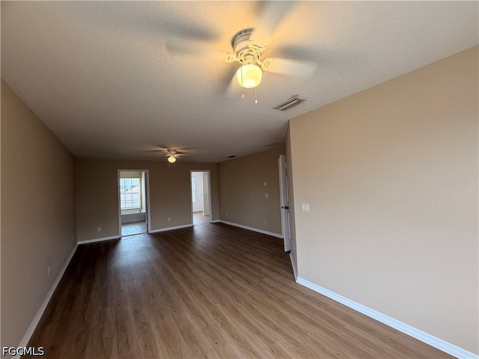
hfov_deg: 102.1
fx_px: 194
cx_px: 240
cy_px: 180
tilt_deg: +1.6
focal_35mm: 14
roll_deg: +3.0
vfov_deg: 85.7
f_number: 2.2
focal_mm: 2.22
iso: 200
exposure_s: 1/120
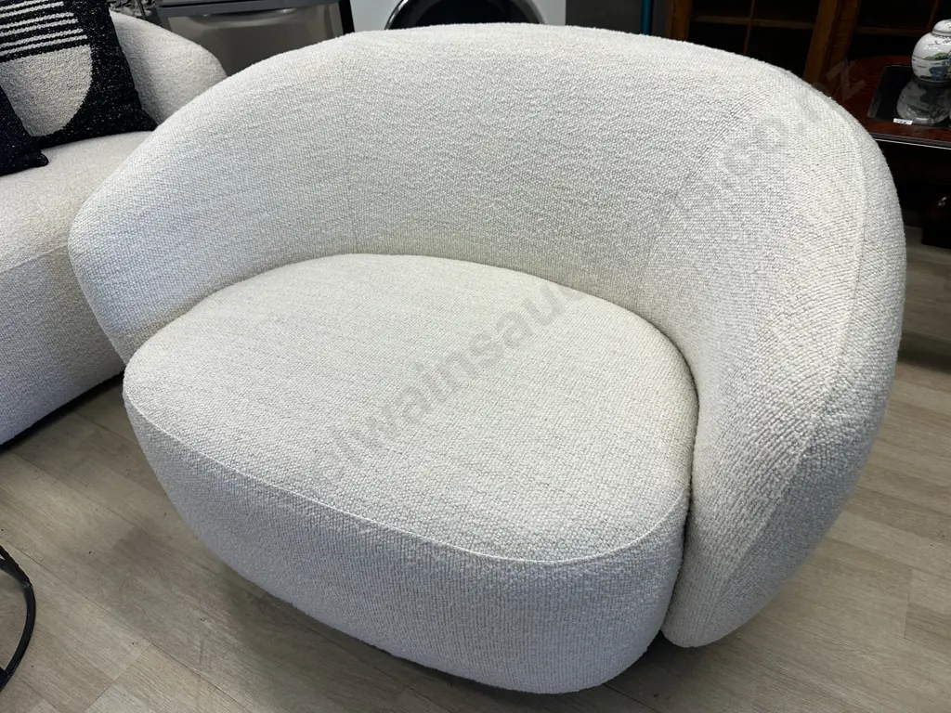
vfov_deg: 56.8
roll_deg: +4.9
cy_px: 356
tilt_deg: -37.8
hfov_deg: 71.6
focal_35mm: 24
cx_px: 476
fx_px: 659
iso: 80
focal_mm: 6.86
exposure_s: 1/100
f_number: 1.78
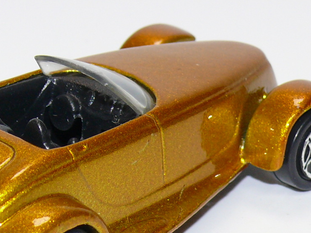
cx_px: 101
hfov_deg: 8.9
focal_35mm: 222
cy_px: 156
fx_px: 1995
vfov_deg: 6.7
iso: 100
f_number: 4
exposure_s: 1/30
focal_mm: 13.6
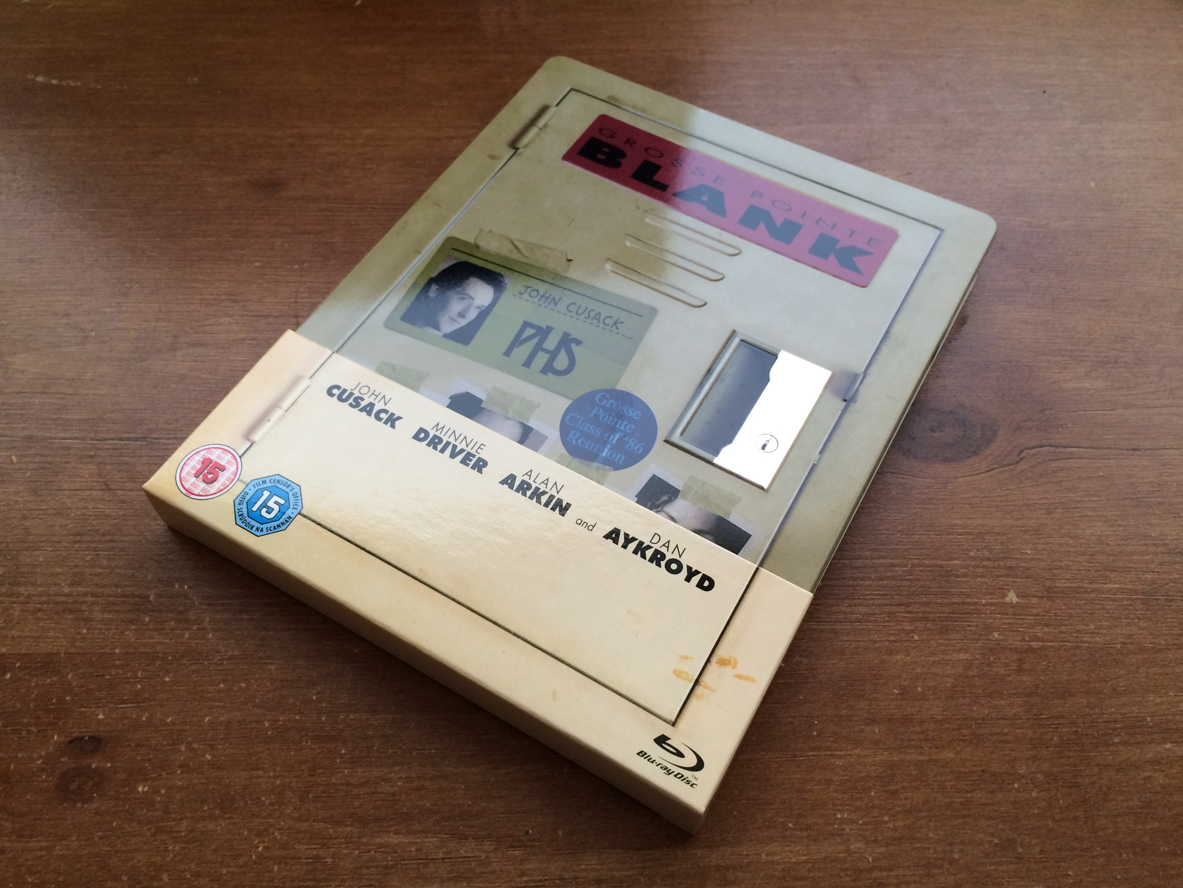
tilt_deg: -58.1
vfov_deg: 48.2
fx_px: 991
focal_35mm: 29
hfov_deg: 61.7
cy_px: 444
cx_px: 592
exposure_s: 1/30
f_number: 2.2
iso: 50
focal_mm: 4.15
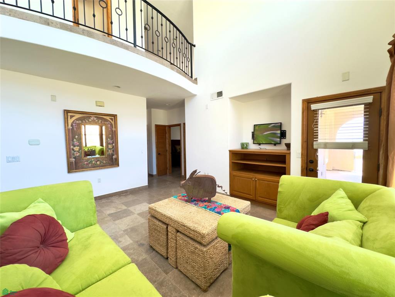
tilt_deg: -3.0
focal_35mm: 14
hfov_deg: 102.1
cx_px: 198
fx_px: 160
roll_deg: +0.7
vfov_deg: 85.7
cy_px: 148
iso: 64
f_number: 2.2
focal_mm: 2.22
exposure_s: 1/99
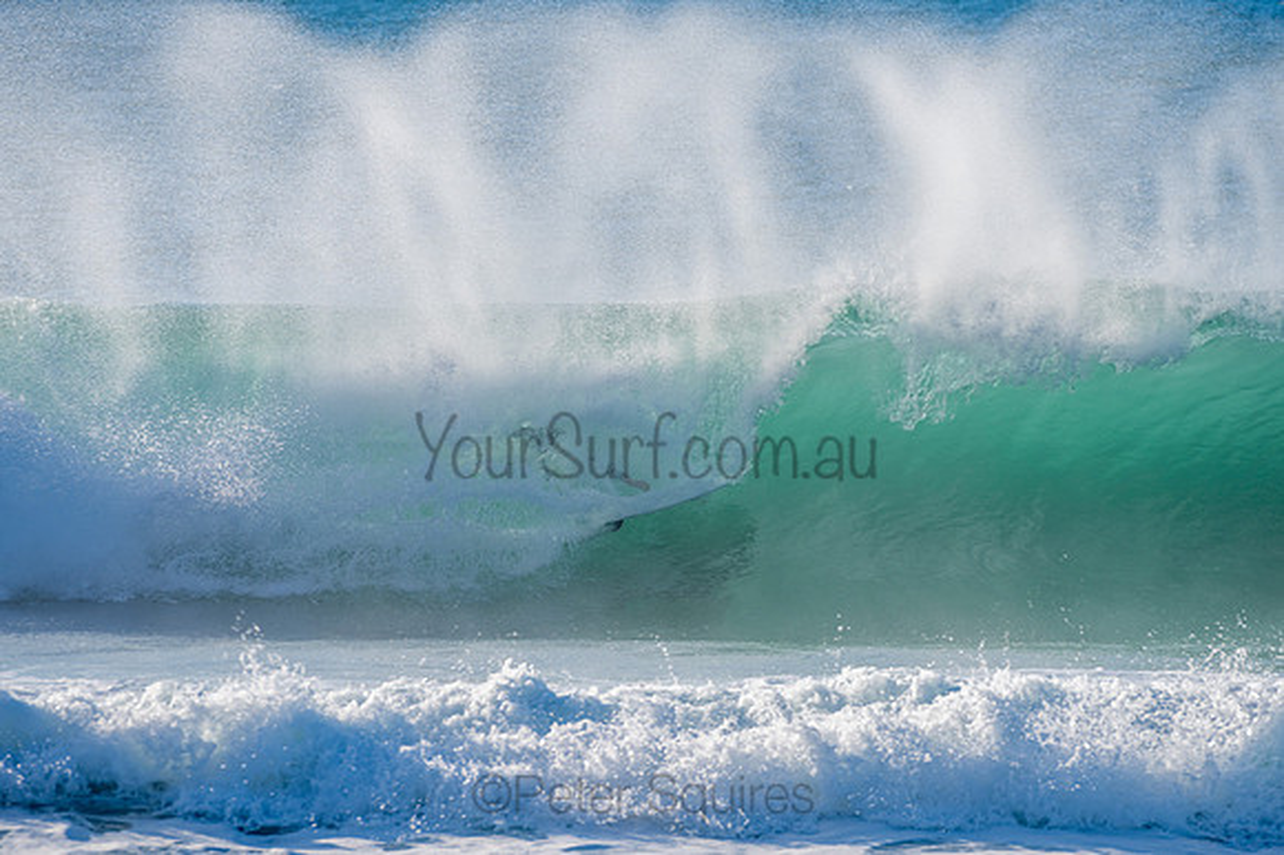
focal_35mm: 613
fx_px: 21842
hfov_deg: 3.4
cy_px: 428
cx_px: 642
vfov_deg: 2.2
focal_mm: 500
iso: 64
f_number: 9
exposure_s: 1/320
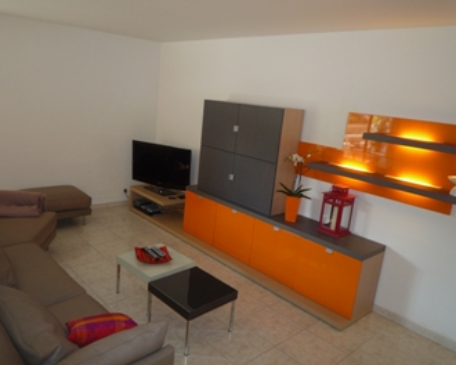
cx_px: 209
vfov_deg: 53.2
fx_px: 364
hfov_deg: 64.0
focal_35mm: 27
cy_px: 182
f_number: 2.8
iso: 100
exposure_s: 1/30
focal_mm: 4.4
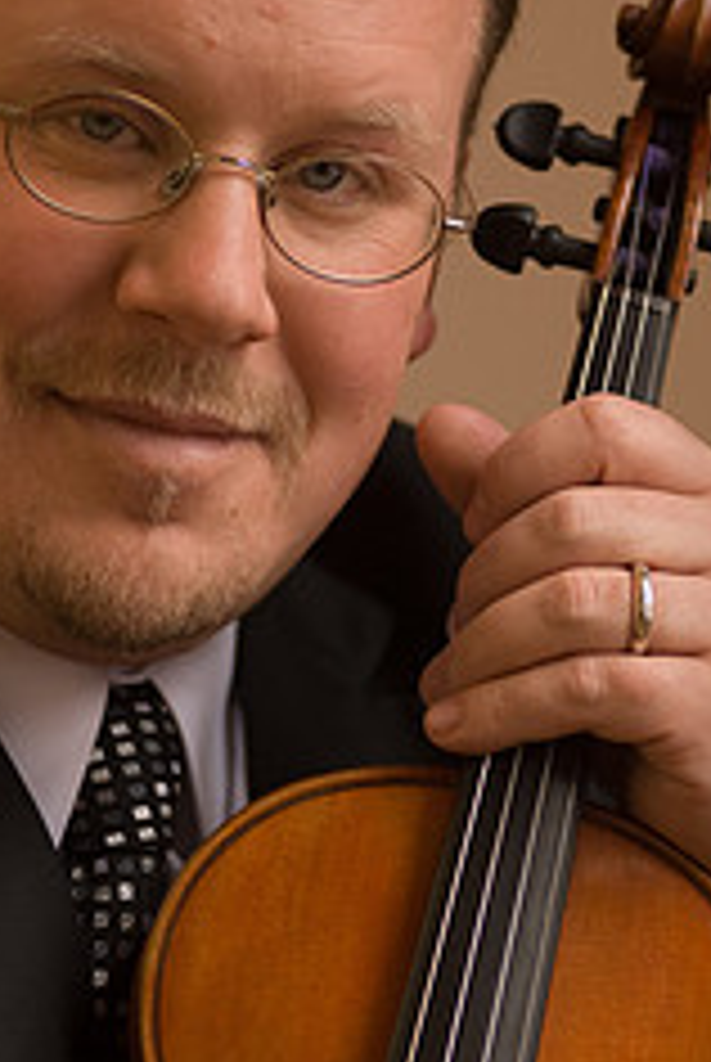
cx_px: 317
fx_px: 10573
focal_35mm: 358
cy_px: 464
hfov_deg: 3.9
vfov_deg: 5.8
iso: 320
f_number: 2.8
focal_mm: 125
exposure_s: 1/60
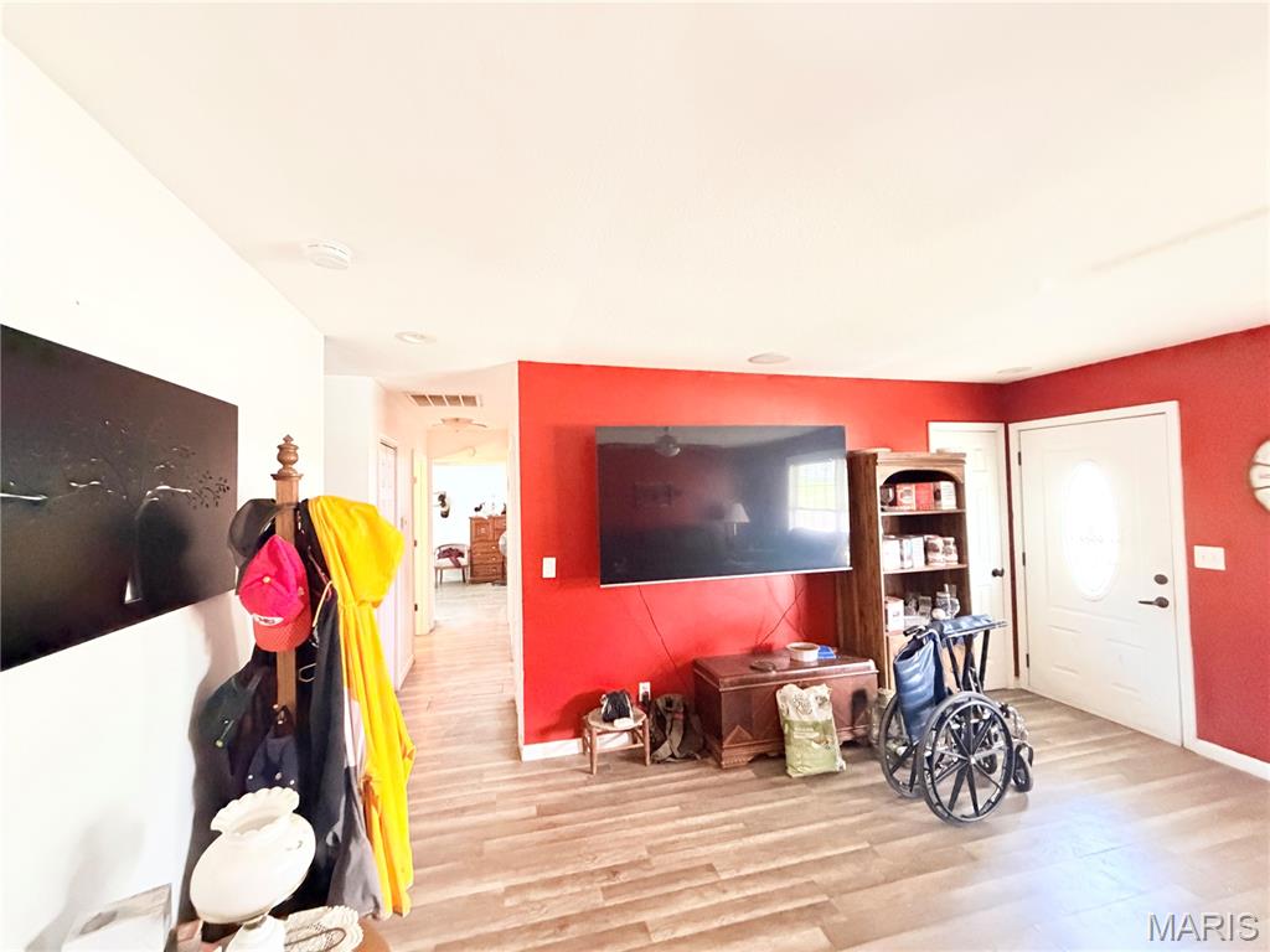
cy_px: 476
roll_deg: +1.6
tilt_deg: +2.0
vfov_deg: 85.7
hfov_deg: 102.1
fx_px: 514
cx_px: 635
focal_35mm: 14
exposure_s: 1/60
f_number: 2.2
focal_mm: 2.22
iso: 800
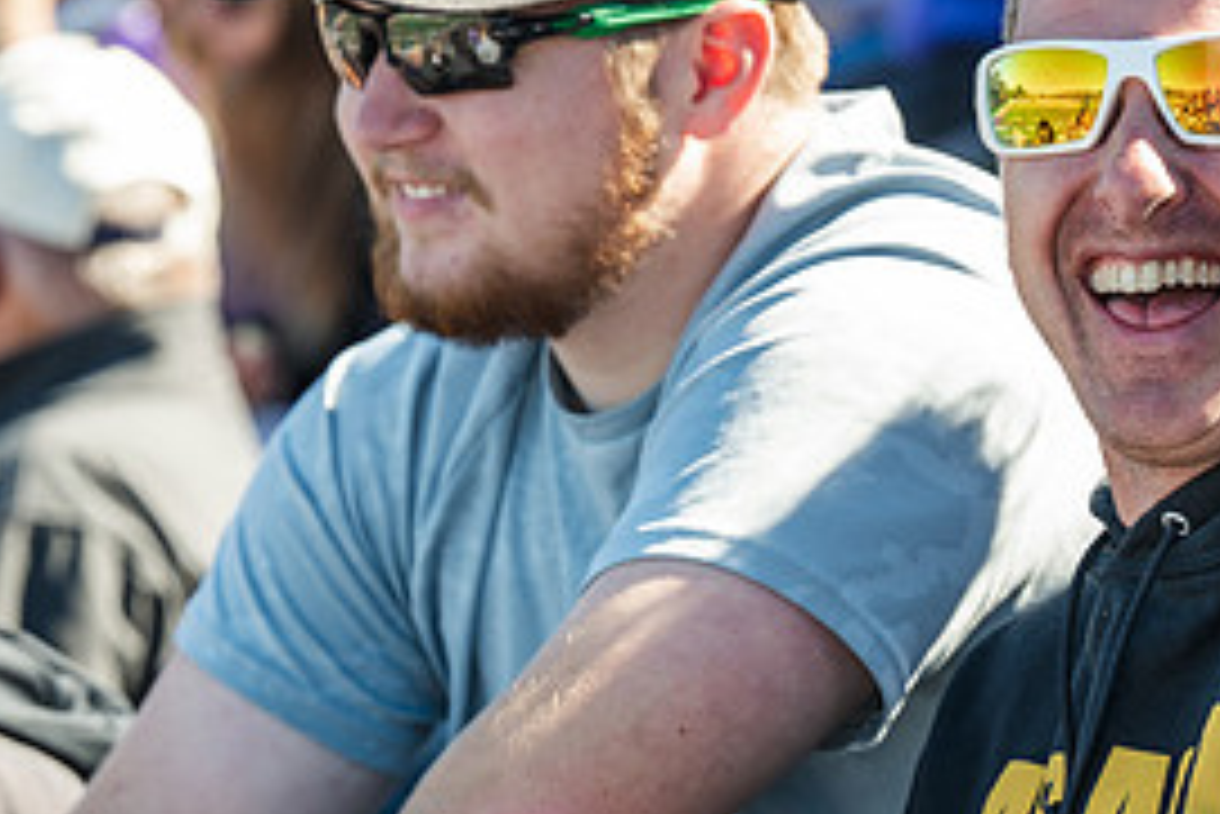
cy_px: 317
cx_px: 1071
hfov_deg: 9.4
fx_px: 7391
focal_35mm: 218
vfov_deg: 6.3
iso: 160
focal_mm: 102
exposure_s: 1/320
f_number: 4.5
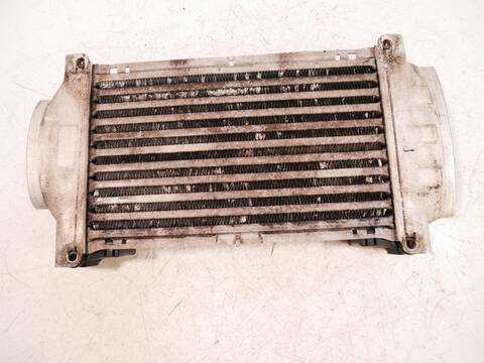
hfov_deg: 71.6
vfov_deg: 56.8
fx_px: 336
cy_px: 182
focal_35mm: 24
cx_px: 242
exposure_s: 1/125
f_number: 3.5
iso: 1600
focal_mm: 12
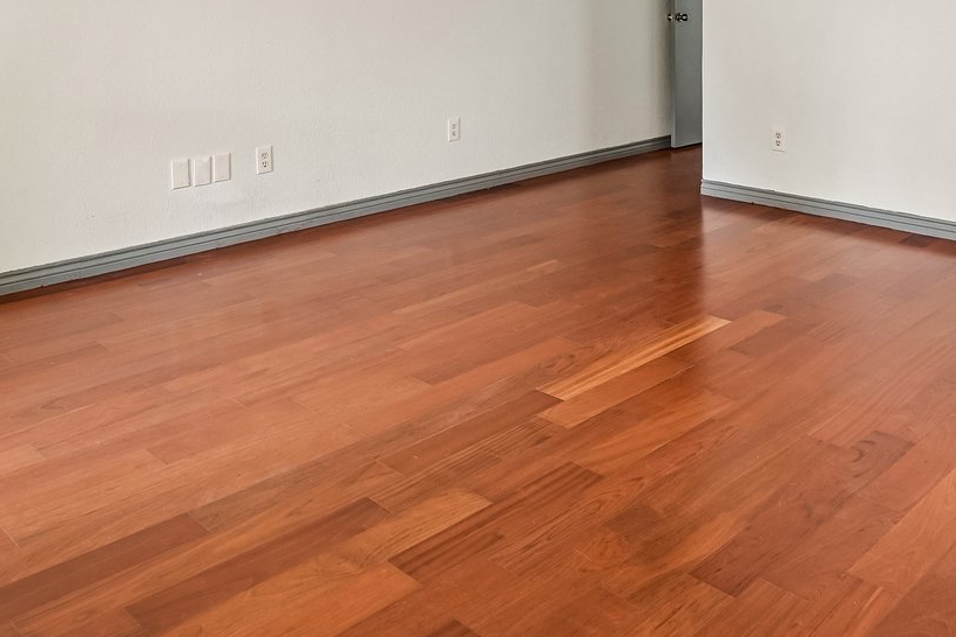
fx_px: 929
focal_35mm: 35
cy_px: -23
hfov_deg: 54.3
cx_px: 525
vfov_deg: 34.0
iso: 400
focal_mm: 14
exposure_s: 1/5
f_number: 8
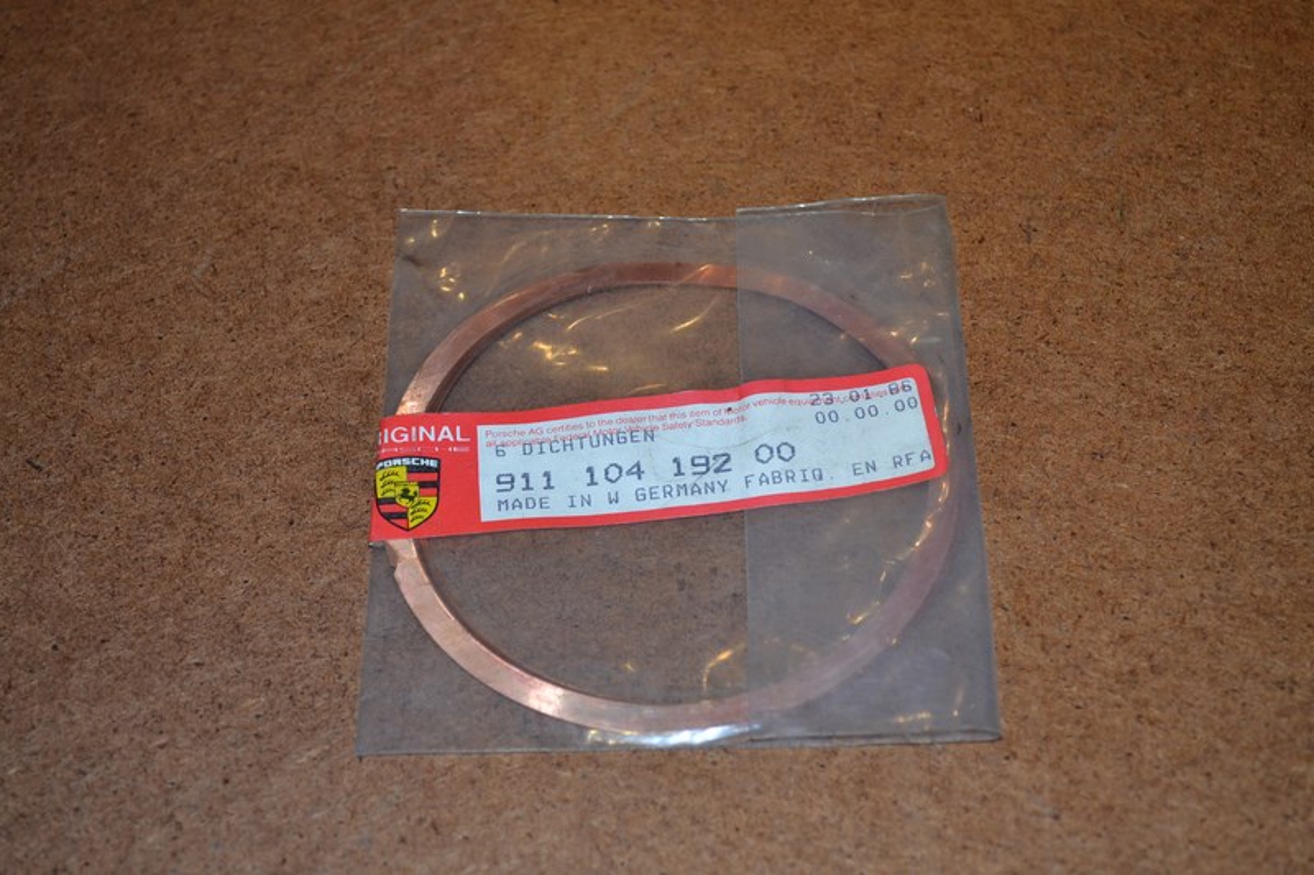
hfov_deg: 33.4
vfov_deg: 22.6
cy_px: 438
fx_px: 2189
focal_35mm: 60
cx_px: 657
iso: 1000
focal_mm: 40
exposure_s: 1/60
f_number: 5.3
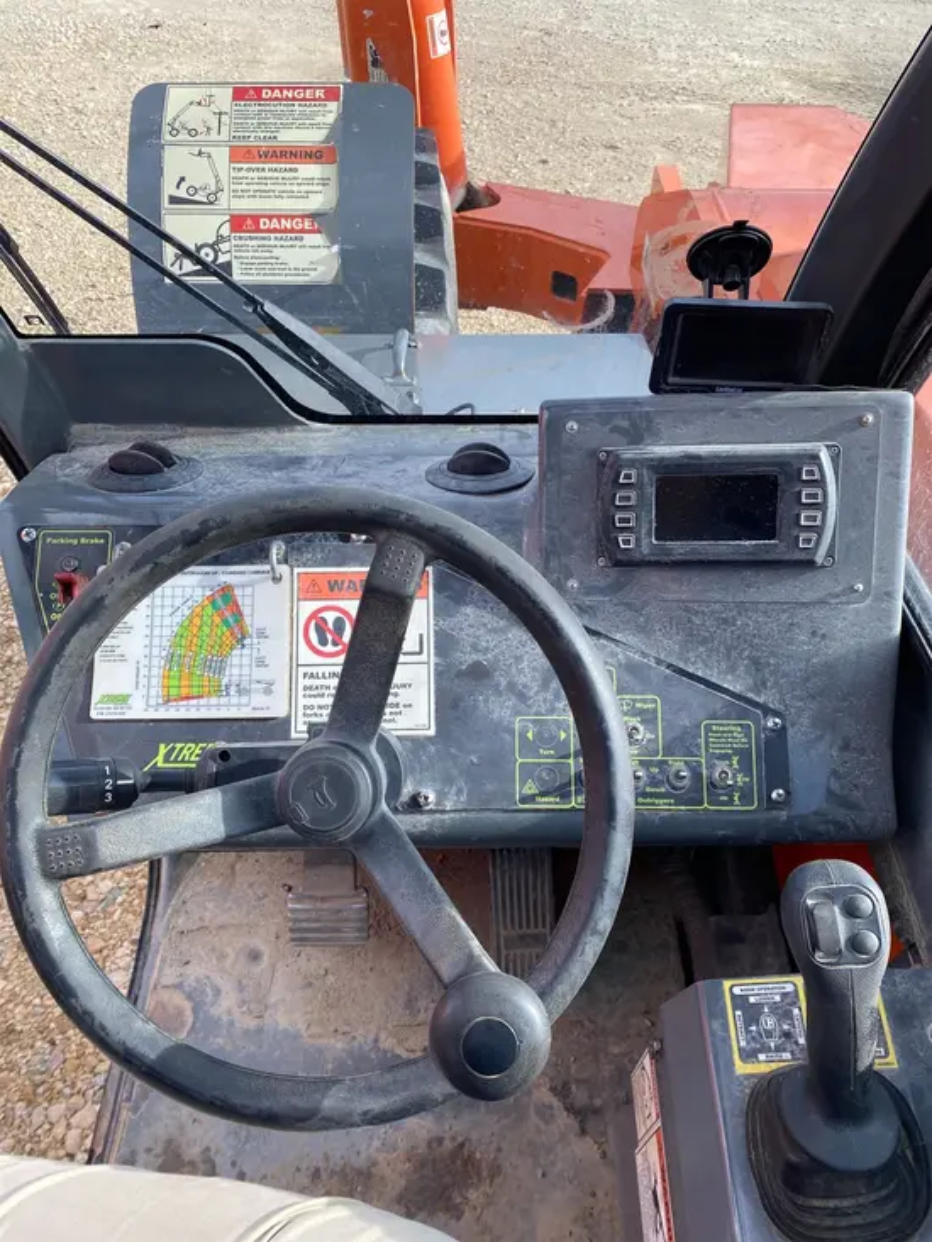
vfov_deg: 67.3
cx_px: 466
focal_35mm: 26
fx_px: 933
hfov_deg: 53.1
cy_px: 621
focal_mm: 4.25
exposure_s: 1/270
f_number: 1.8
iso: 32
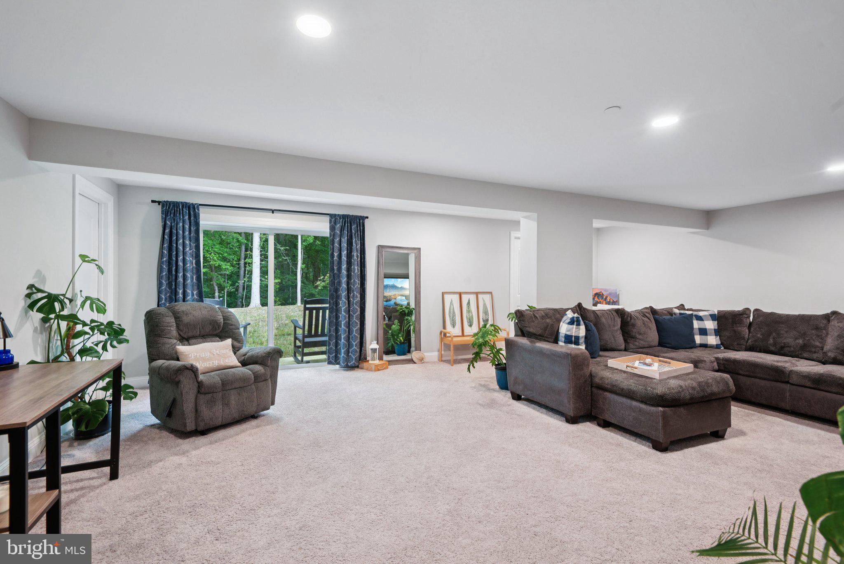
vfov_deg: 73.8
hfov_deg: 96.7
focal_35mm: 16
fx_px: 375
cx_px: 422
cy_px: 282
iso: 400
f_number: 8
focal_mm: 16
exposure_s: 1/8
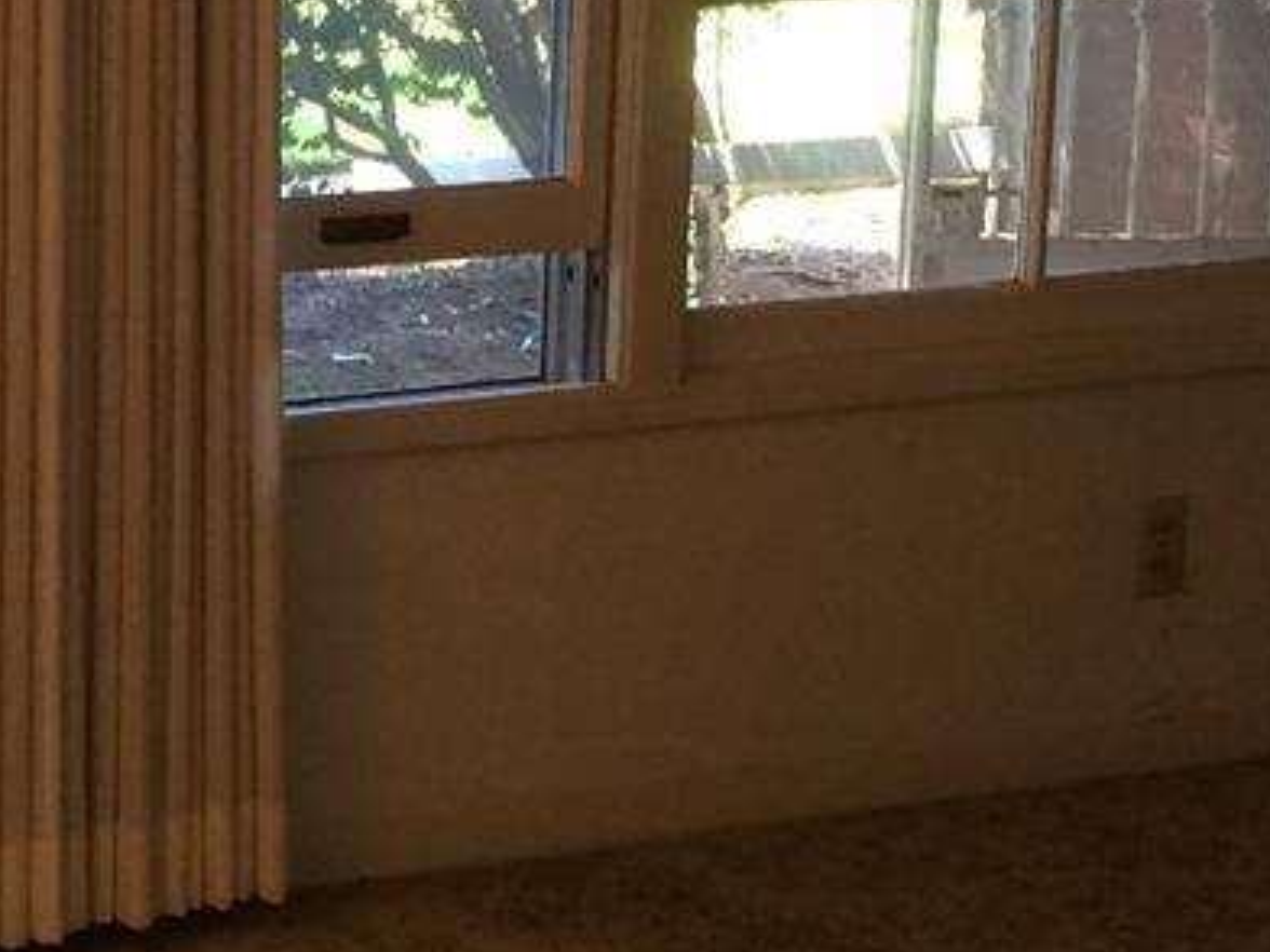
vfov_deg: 13.3
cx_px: -275
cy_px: 142
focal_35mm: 111
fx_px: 4072
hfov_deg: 16.9
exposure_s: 1/30
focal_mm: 4.15
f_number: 2.2
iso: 50
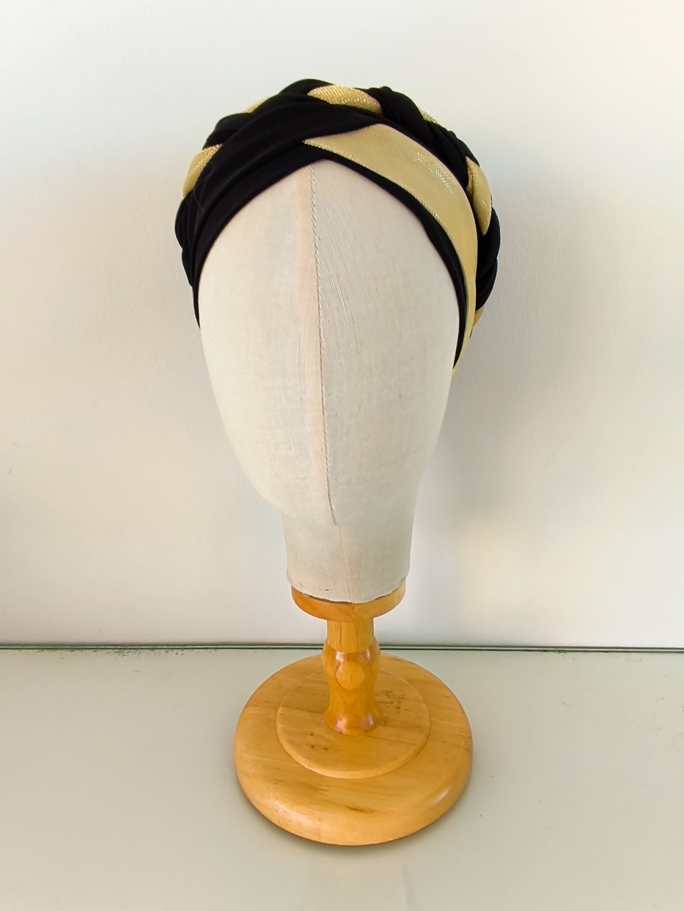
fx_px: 605
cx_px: 342
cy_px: 456
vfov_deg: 73.9
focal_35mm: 23
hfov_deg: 58.9
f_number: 2.2
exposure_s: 1/30
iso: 50
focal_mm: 1.65
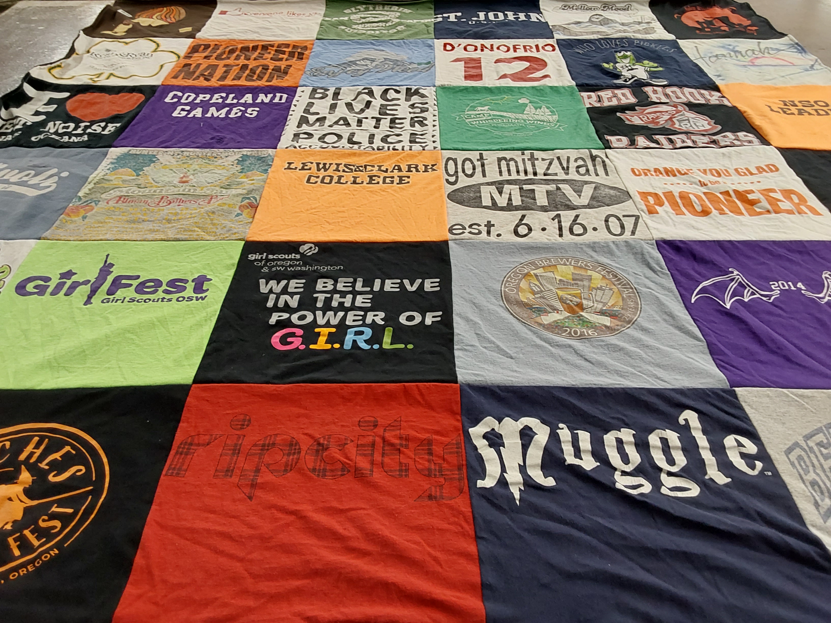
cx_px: 416
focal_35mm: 28
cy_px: 312
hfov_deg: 63.4
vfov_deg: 49.7
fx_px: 672
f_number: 1.9
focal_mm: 2.91
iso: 100
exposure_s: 1/50
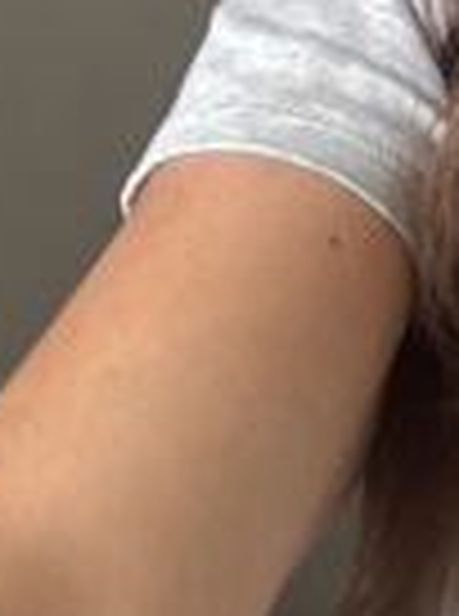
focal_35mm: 129
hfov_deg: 10.5
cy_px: -344
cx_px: 922
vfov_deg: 14.2
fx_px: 2291
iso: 160
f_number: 1.9
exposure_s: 1/60
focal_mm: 2.69
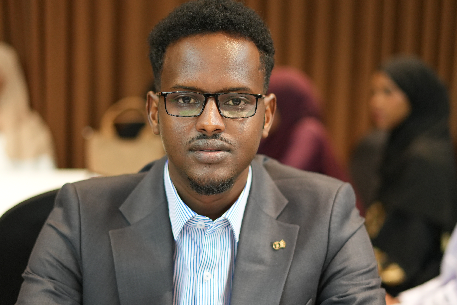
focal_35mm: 74
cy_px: 158
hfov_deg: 27.3
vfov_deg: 18.4
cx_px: 232
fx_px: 939
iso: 1600
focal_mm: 50
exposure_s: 1/125
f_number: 1.8
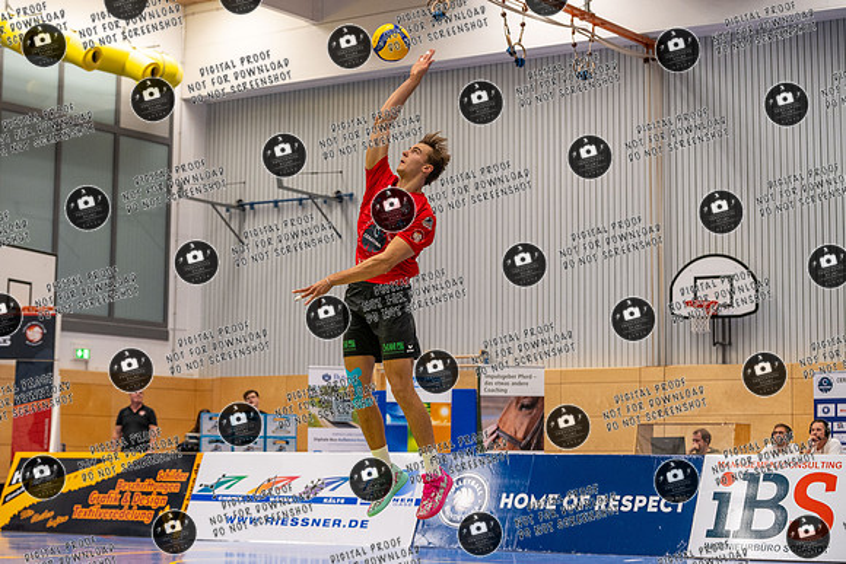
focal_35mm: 75
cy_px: 274
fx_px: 1770
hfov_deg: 26.9
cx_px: 391
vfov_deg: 18.1
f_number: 3.5
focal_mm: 70
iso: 2000
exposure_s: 1/1250
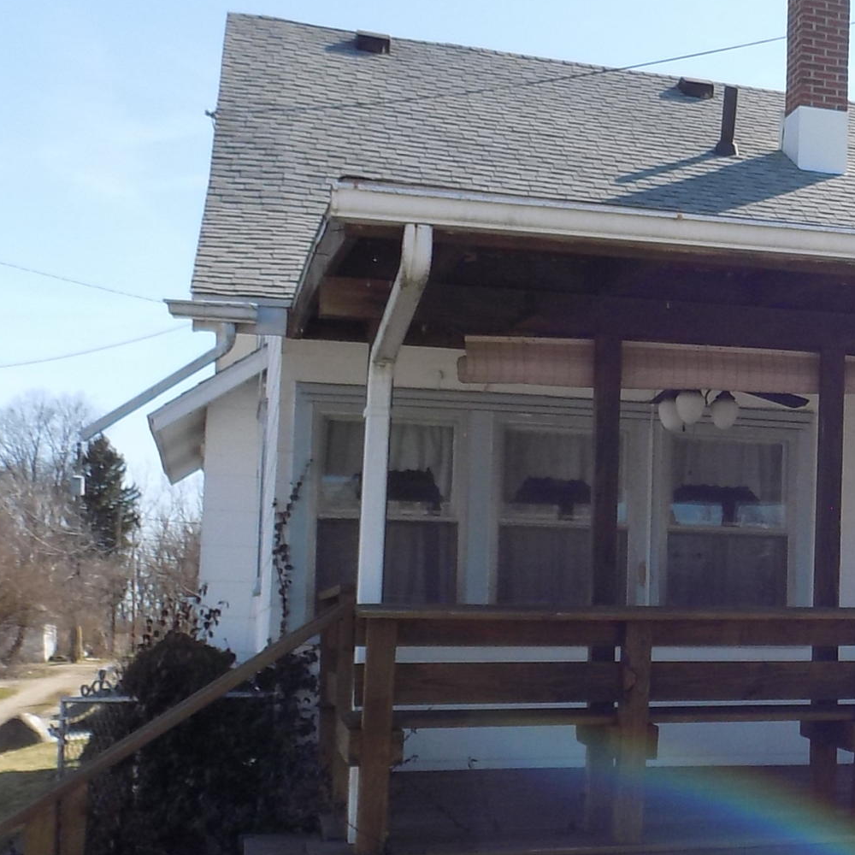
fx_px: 1705
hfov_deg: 25.2
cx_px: 1039
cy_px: 518
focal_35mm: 61
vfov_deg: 28.1
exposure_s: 1/640
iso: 80
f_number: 3.1
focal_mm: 4
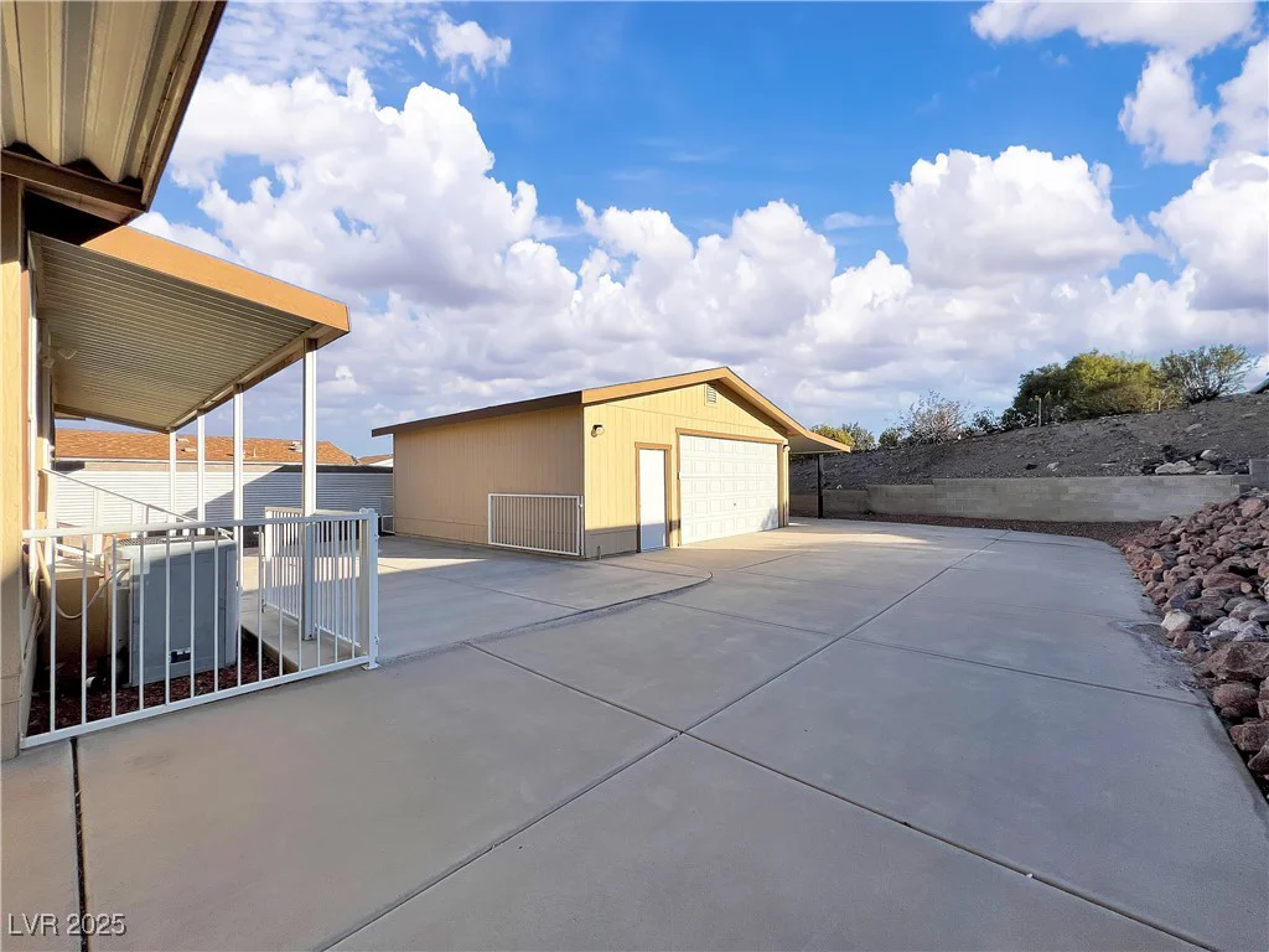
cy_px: 476
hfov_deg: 106.2
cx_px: 634
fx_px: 477
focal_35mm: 13
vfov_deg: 89.9
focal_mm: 1.57
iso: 32
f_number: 1.8
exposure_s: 1/1623
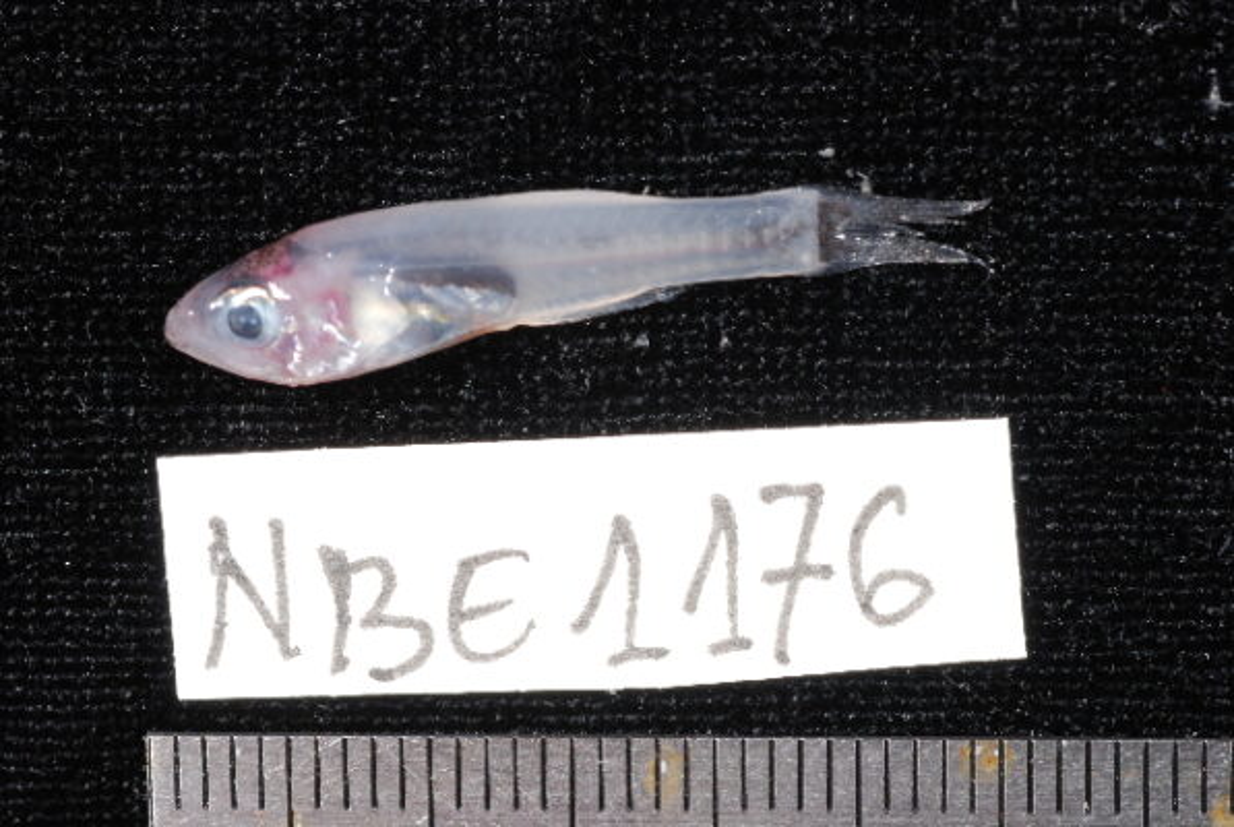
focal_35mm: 90
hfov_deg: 22.6
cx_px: 617
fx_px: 3090
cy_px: 414
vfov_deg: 15.2
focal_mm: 60
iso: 200
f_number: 25
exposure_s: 1/80
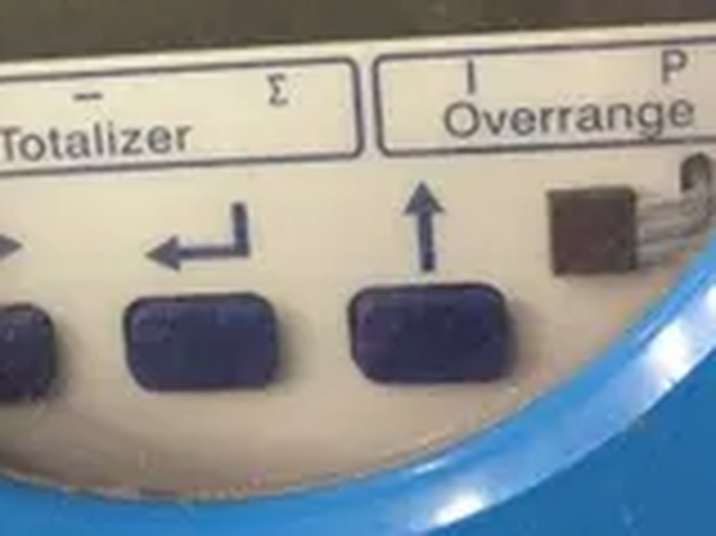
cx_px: 104
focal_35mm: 88
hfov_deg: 21.9
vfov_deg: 16.1
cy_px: -117
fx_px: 1819
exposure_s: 1/20
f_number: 2.4
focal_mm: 4.28
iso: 320
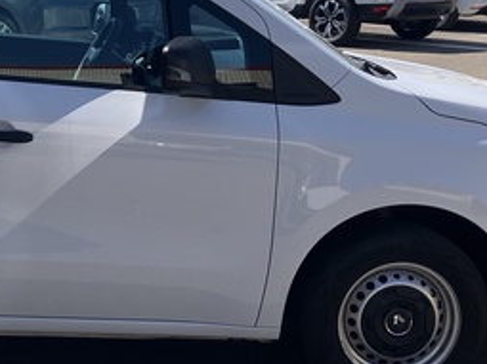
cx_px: -13
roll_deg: +2.2
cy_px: 93
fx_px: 1237
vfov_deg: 16.7
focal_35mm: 88
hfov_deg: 21.4
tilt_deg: -7.9
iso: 32
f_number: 1.8
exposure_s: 1/2114
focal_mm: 3.99
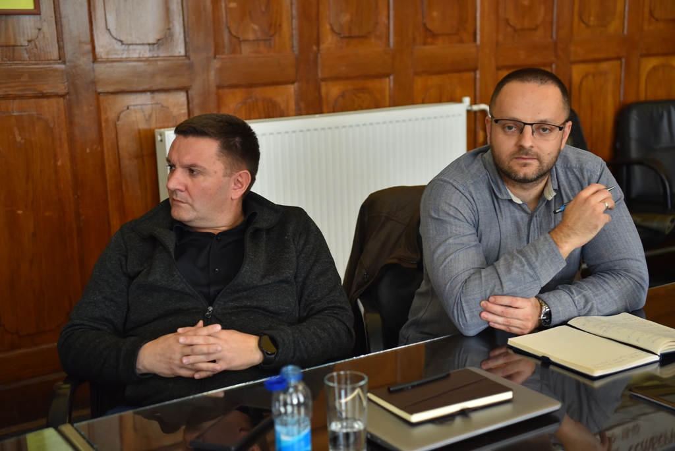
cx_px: 338
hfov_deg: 38.2
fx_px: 976
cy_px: 226
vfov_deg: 26.0
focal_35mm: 52
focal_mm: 52
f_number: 3.5
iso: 1250
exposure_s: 1/200
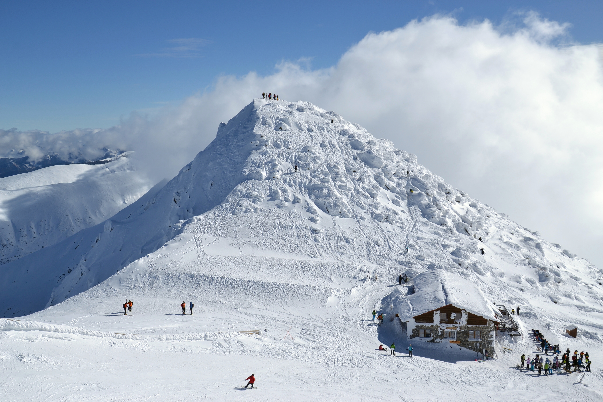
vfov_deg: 36.9
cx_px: 302
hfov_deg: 53.1
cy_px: 201
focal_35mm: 36
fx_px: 603
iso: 100
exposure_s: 1/400
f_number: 10
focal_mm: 24
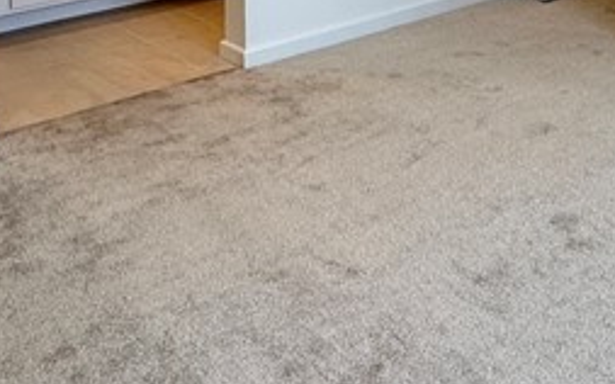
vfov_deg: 17.8
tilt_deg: +0.4
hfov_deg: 31.8
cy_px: -287
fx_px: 1005
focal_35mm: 60
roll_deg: +0.3
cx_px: 593
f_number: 2.2
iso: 125
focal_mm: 2.22
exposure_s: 1/120
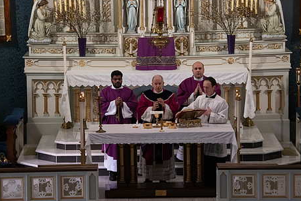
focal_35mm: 172
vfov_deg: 8.0
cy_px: 124
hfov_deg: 11.9
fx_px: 1439
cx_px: 132
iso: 4000
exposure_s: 1/100
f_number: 9
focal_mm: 135
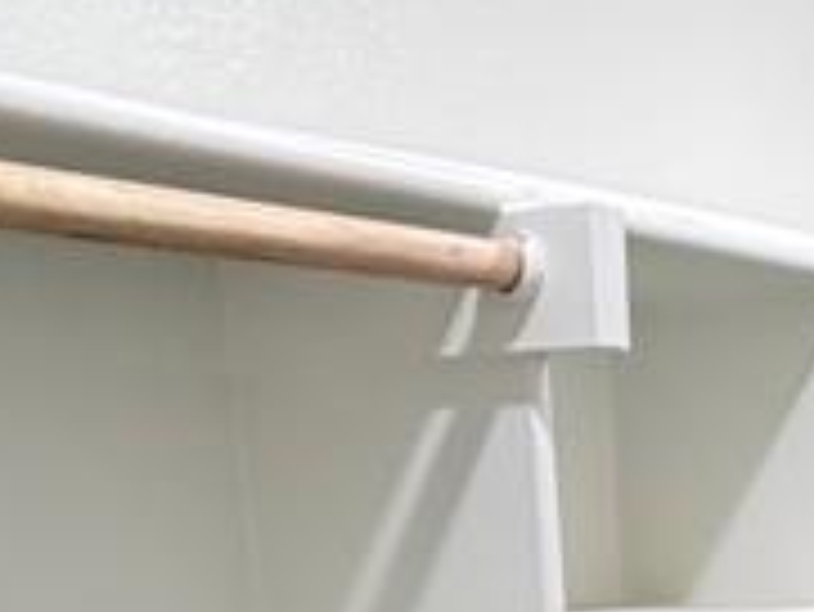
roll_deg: +1.1
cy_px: 1094
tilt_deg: -18.1
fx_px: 1859
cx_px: 908
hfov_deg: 23.1
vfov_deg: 15.9
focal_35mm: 79
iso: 250
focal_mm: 2.22
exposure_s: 1/60
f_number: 2.2
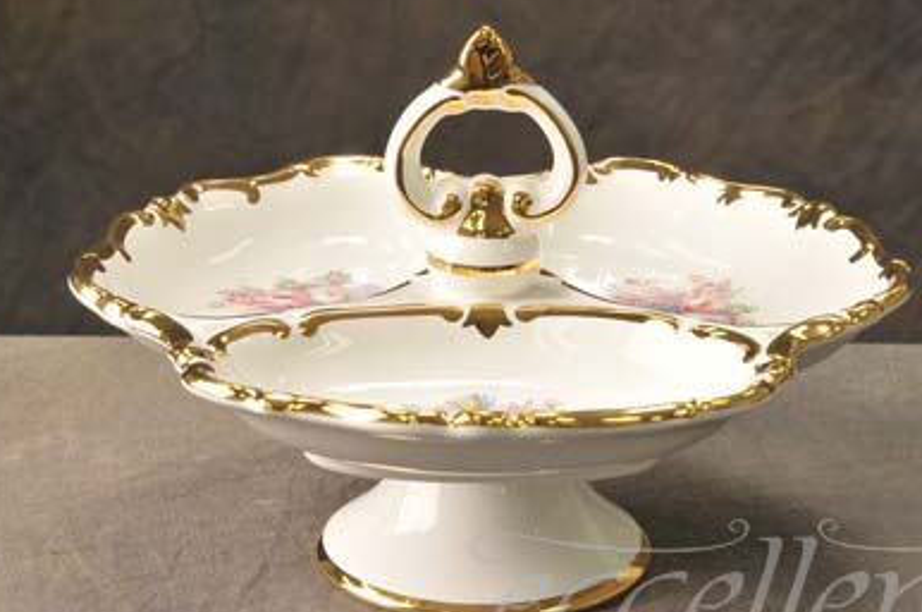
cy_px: 282
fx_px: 3477
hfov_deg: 15.1
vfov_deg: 10.0
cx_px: 487
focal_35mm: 136
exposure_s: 1/100
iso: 640
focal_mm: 70
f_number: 11
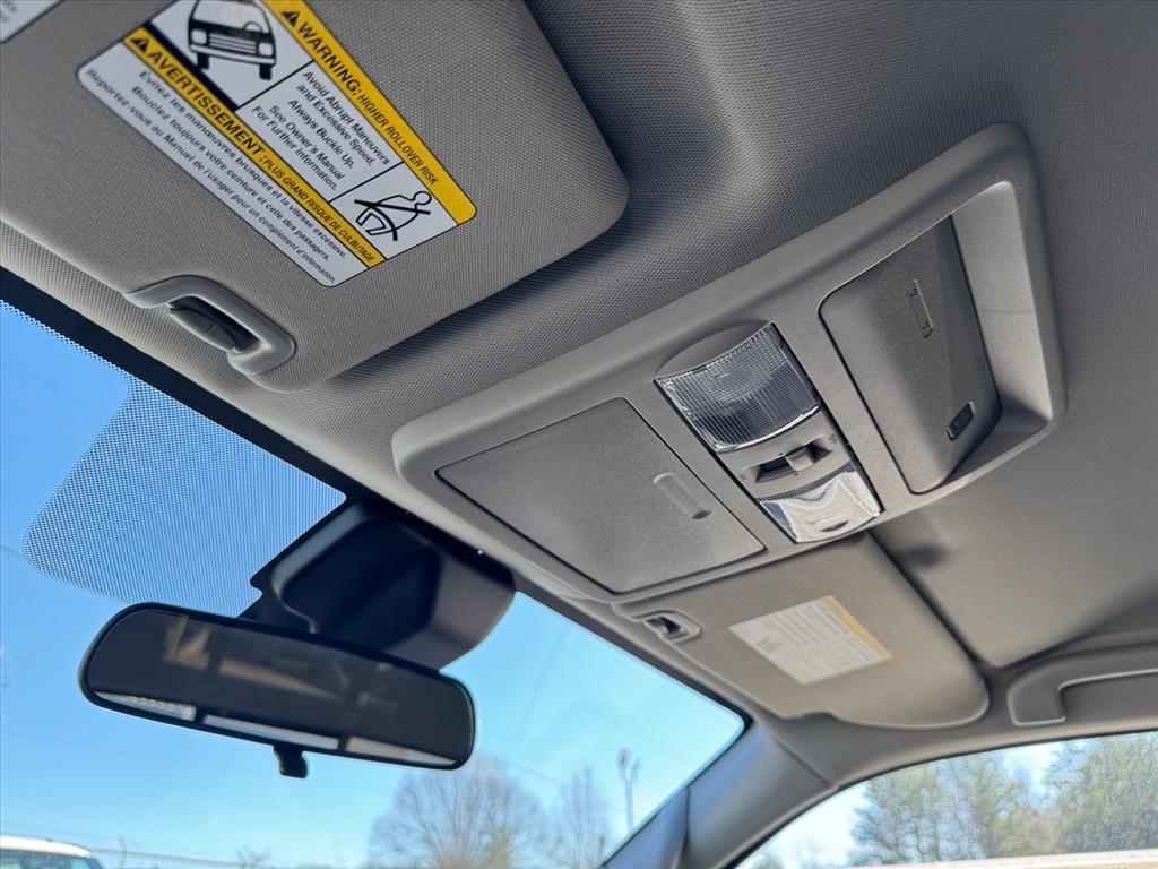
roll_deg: -1.7
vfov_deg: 56.8
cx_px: 579
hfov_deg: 71.6
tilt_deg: +31.0
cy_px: 434
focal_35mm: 24
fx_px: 803
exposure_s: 1/200
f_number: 1.78
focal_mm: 6.76
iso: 64
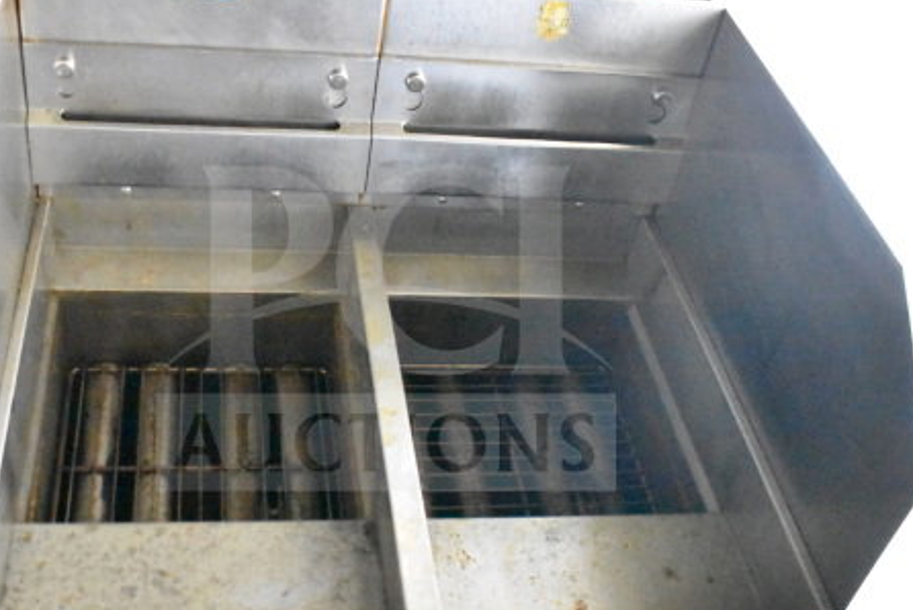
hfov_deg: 47.2
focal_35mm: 41
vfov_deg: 32.7
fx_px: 1040
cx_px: 385
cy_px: 329
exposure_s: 1/15
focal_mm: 20
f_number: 3.8
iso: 25600
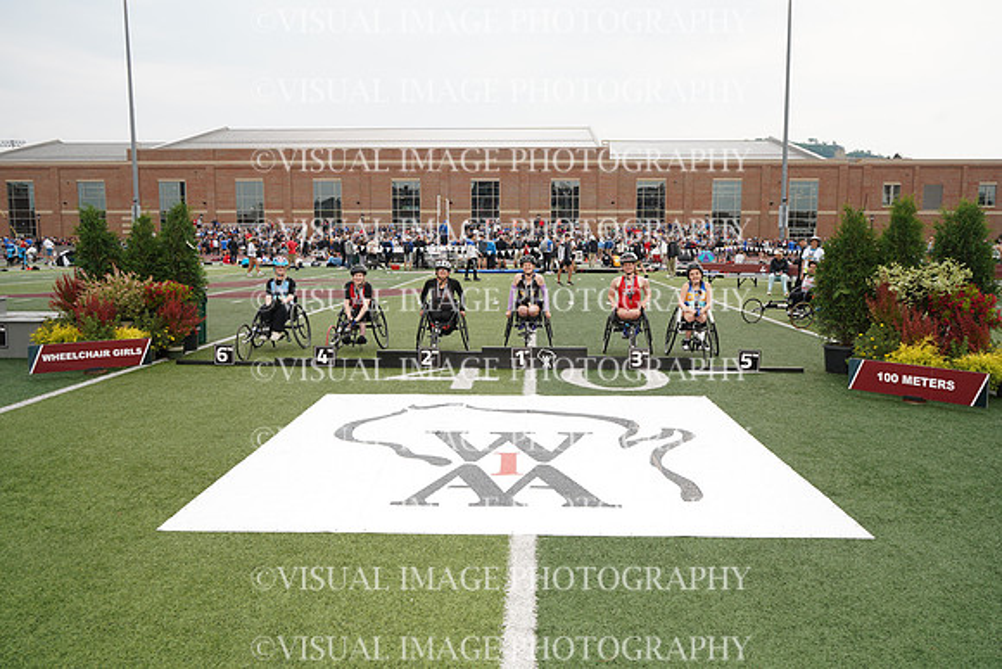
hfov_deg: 65.5
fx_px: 779
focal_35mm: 28
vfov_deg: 46.4
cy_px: 334
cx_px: 501
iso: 200
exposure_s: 1/160
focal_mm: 28
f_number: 8
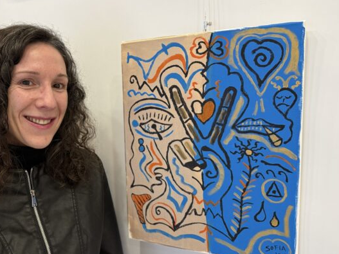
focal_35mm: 35
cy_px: 128
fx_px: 343
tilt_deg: -6.1
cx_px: 116
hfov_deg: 51.7
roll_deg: +0.8
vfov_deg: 40.7
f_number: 1.78
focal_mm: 6.76
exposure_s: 1/50
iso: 320
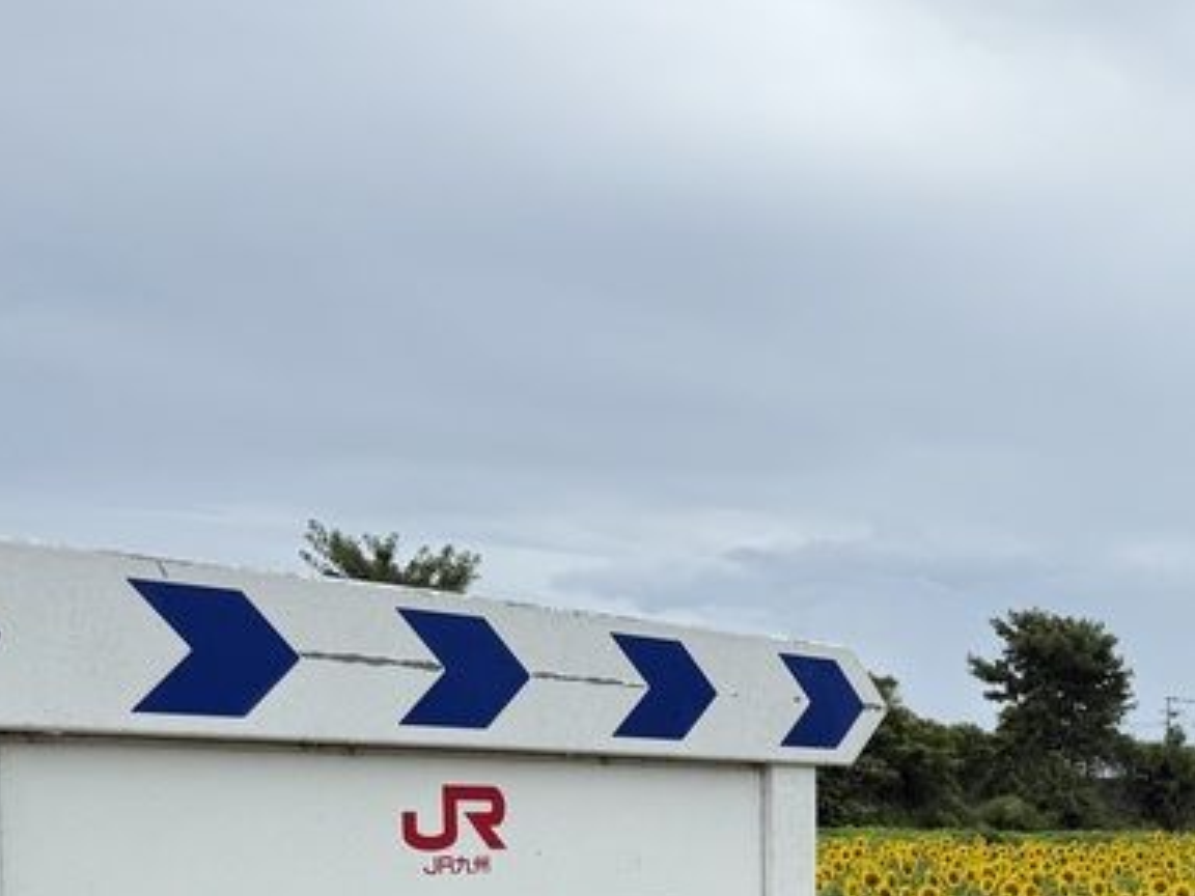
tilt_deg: -4.1
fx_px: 1761
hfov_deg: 34.2
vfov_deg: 26.7
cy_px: 935
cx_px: 1187
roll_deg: -0.9
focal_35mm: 51
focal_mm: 6.76
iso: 80
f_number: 1.78
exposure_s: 1/5319
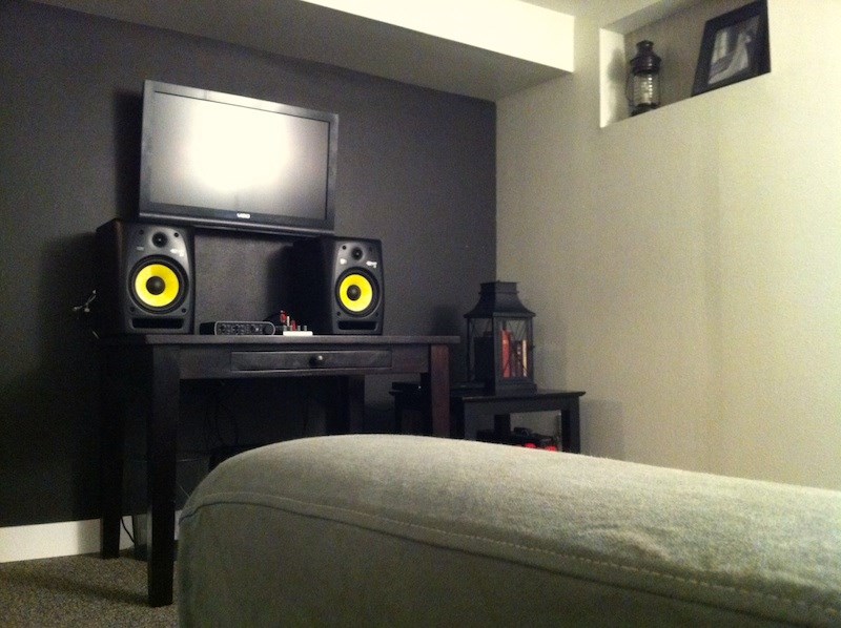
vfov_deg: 40.6
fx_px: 849
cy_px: 314
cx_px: 420
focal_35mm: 35
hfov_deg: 52.7
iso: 640
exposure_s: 1/17
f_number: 2.8
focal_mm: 3.85
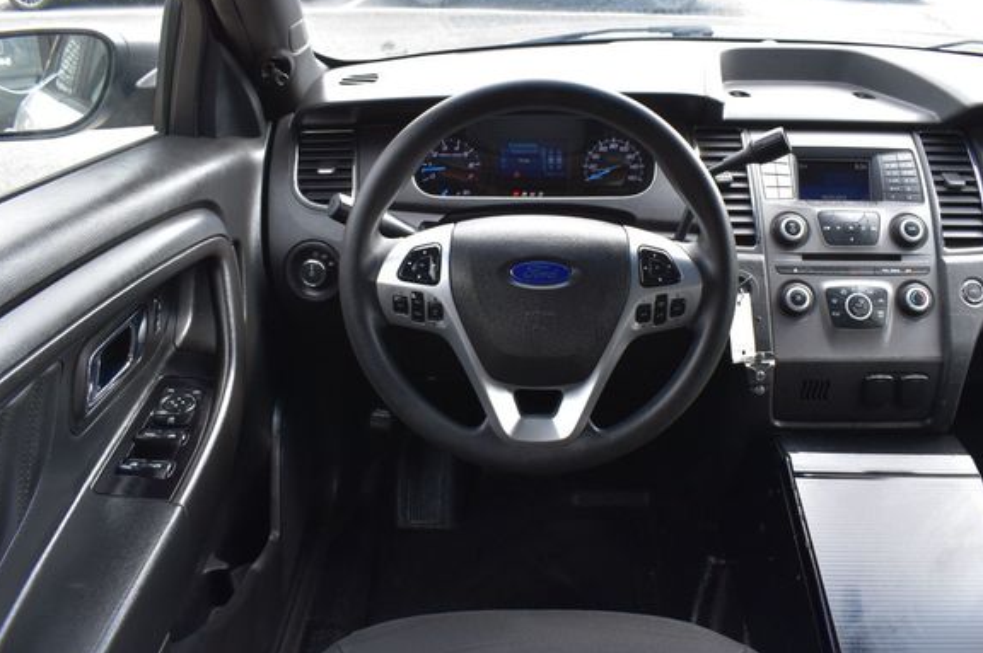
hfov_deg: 61.9
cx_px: 534
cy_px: 324
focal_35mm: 30
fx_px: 818
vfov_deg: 43.5
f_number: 8
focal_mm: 18
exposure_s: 1/80
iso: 400
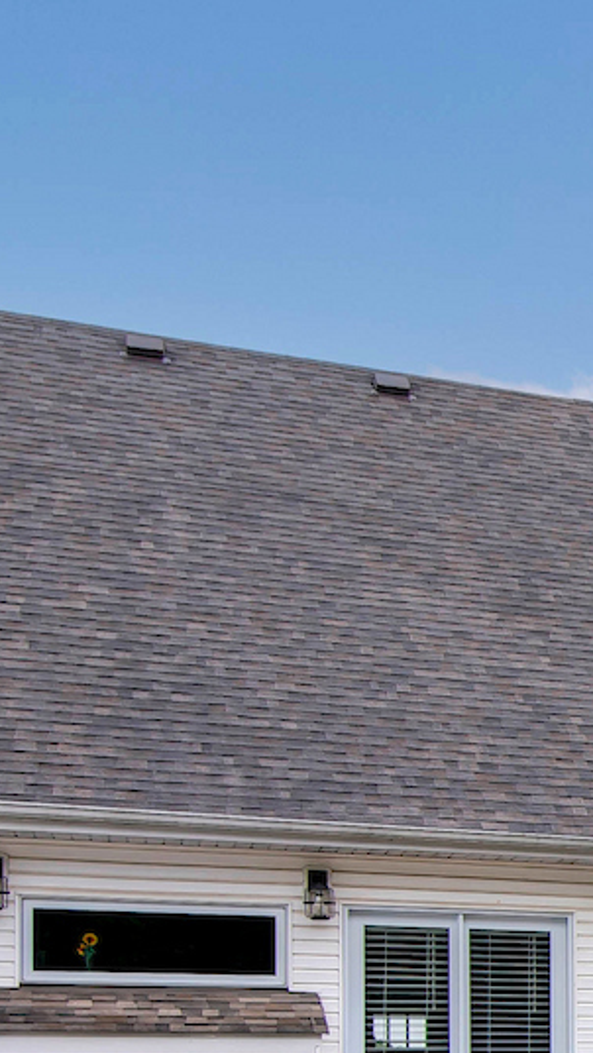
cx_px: 1610
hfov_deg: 11.7
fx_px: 2094
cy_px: 1068
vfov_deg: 26.6
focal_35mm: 75
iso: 100
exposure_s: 1/90
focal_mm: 16
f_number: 6.7
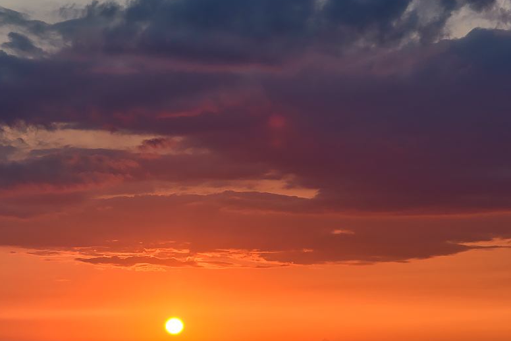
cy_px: 253
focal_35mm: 102
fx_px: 1448
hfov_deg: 19.9
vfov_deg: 13.4
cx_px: 171
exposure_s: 1/320
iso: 200
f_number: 7.1
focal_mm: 44
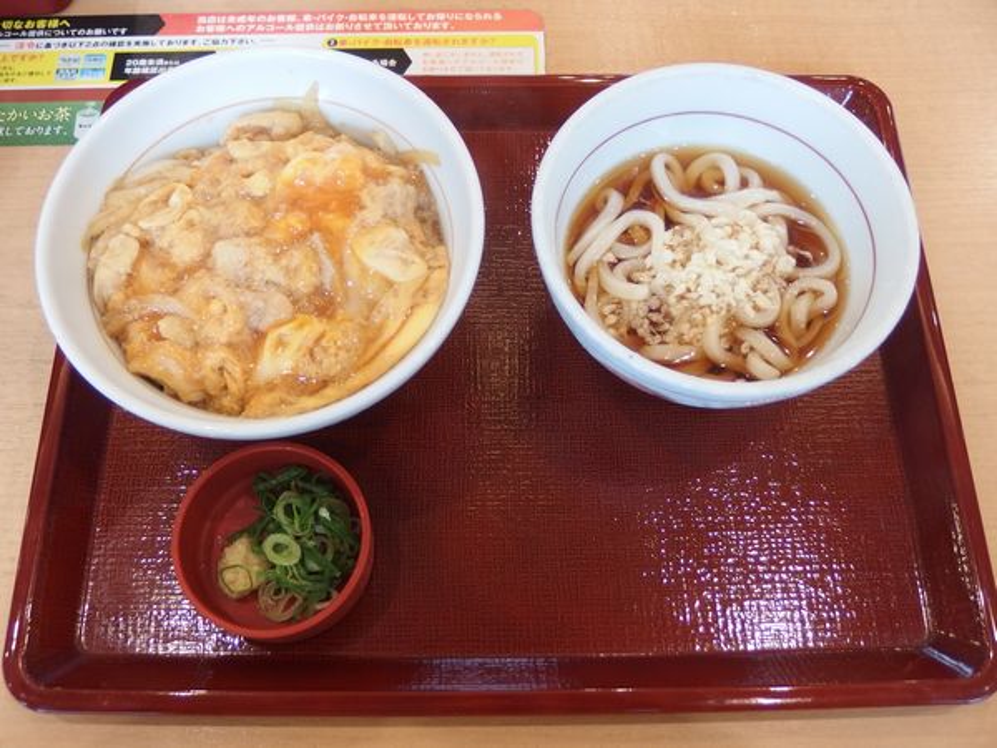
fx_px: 1008
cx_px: 498
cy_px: 374
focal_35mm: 35
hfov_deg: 52.6
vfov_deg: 40.7
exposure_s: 1/100
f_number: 2
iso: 100
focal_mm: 6.2
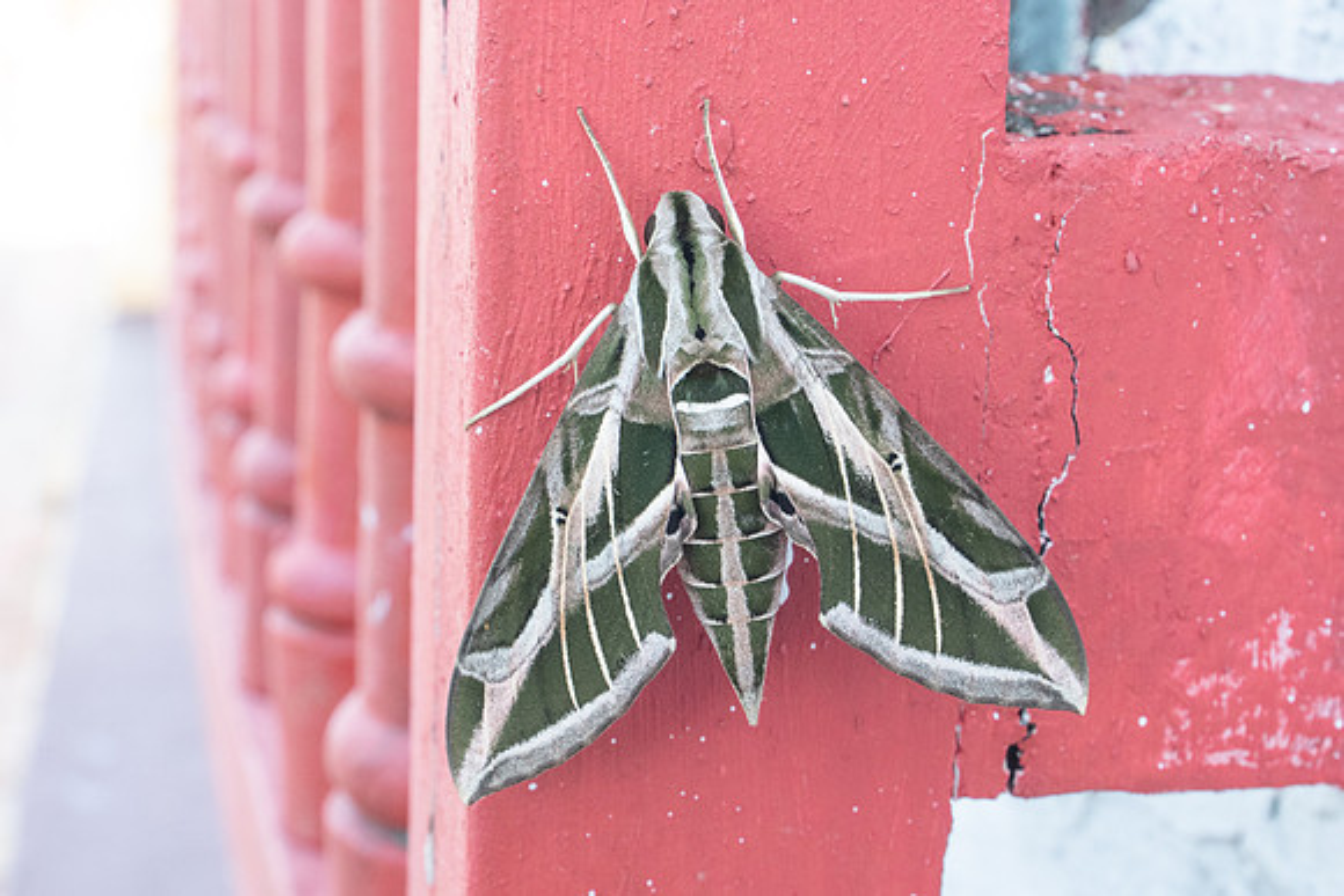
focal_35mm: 66
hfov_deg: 30.5
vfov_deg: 20.7
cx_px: 599
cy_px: 450
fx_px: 2460
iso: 800
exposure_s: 1/125
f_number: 10
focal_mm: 35
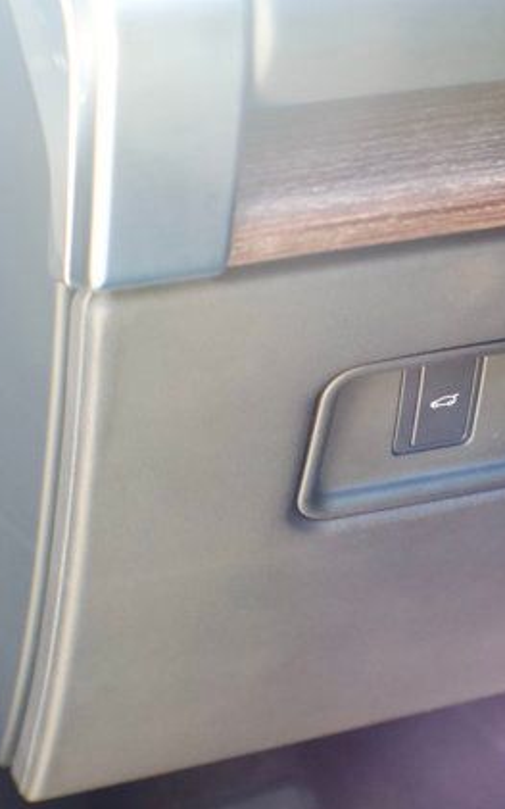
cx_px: 430
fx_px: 2555
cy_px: 406
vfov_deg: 18.0
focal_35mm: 116
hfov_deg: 11.2
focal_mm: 50
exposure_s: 1/125
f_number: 5.6
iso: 2000
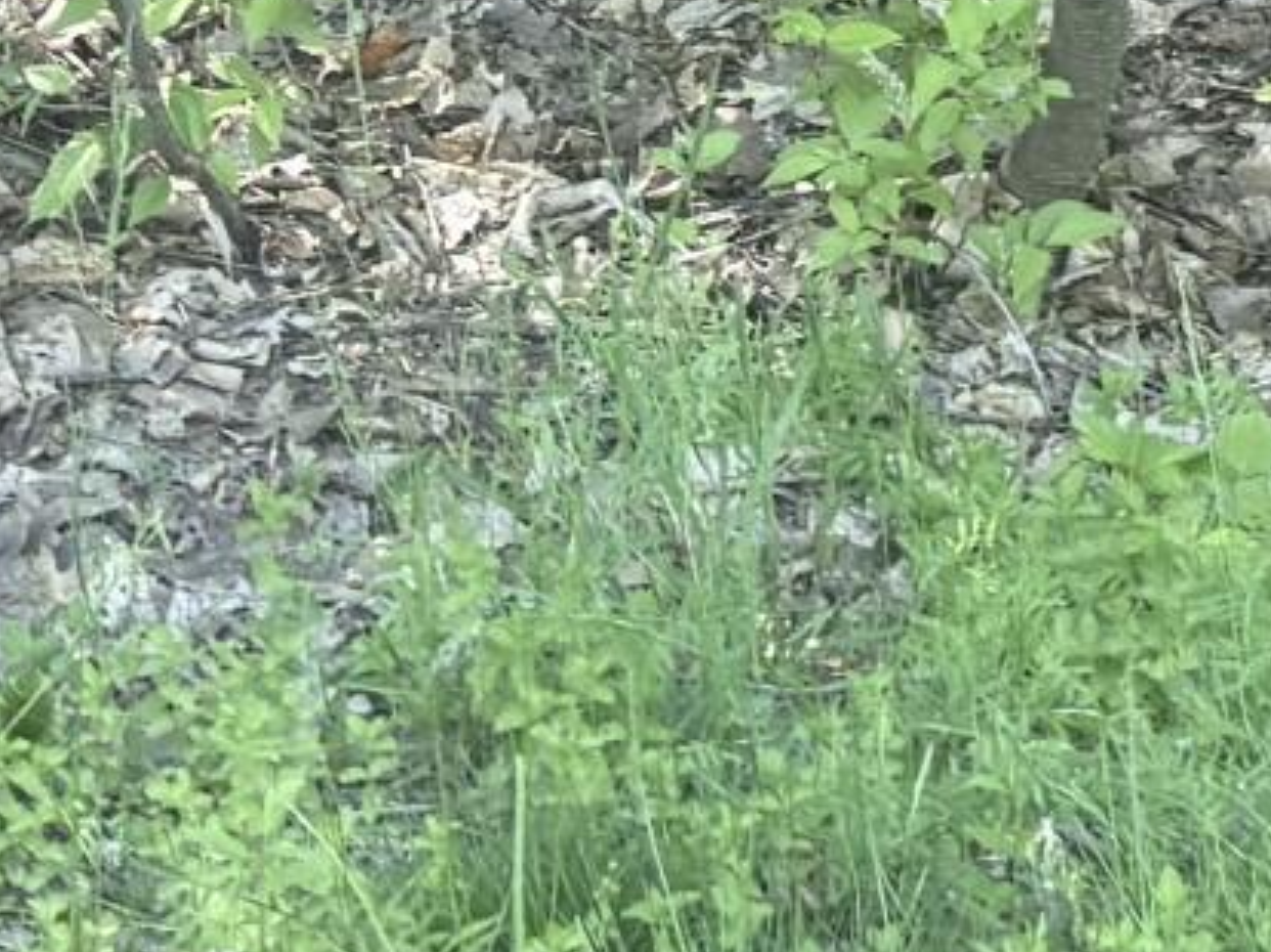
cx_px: 694
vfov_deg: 7.9
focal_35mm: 174
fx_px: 6385
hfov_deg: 11.4
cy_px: -1308
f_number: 1.78
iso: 125
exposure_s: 1/121
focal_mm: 6.76
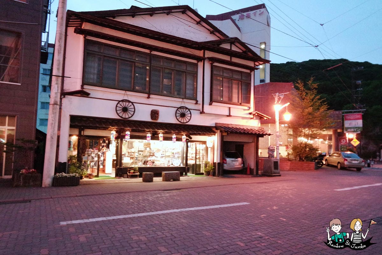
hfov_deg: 73.7
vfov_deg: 53.1
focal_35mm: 24
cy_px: 128
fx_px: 255
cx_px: 191
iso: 3200
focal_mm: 9
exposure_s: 1/15
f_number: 3.5
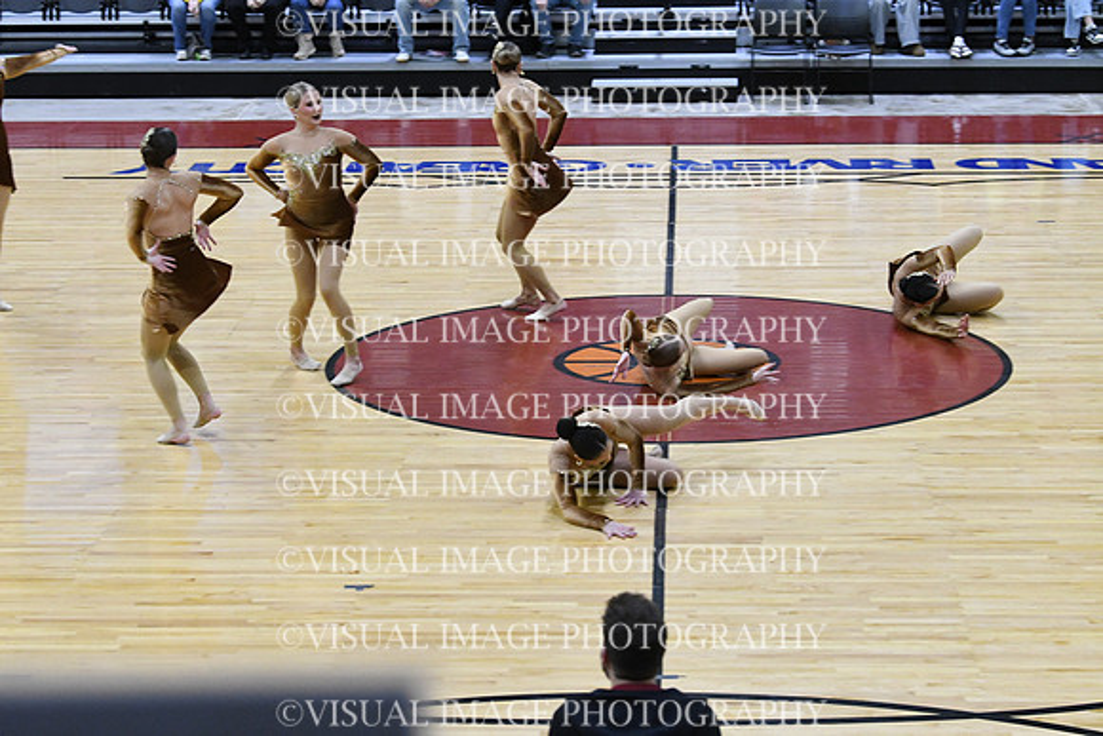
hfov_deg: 19.5
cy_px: 368
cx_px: 552
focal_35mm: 105
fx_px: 3218
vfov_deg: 13.0
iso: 5000
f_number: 4
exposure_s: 1/400
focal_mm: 70
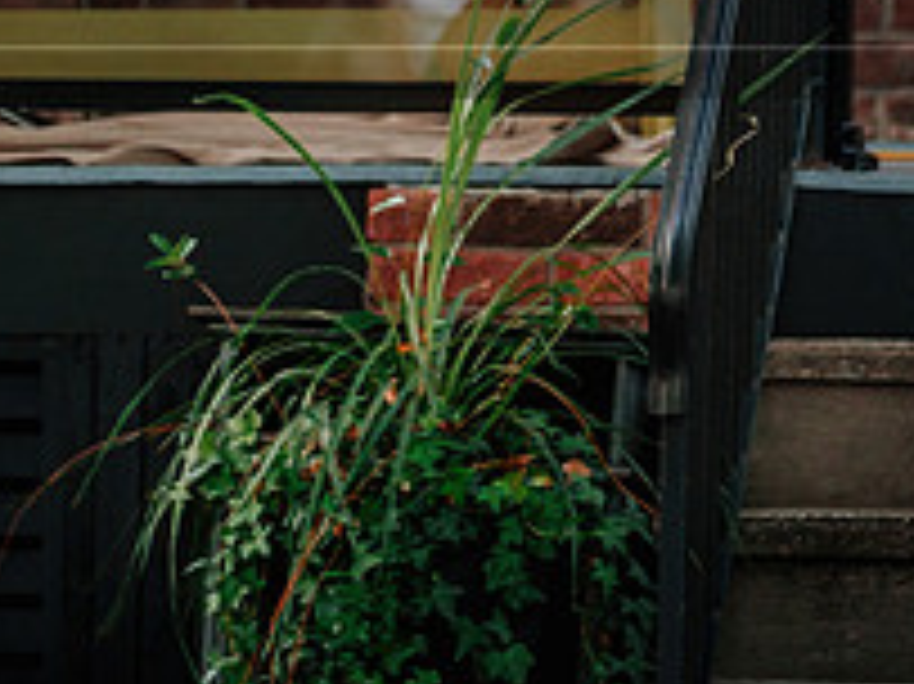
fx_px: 13326
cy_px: -132
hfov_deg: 3.9
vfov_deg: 2.9
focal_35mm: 505
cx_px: 423
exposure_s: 1/200
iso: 800
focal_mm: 119.2
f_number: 2.8
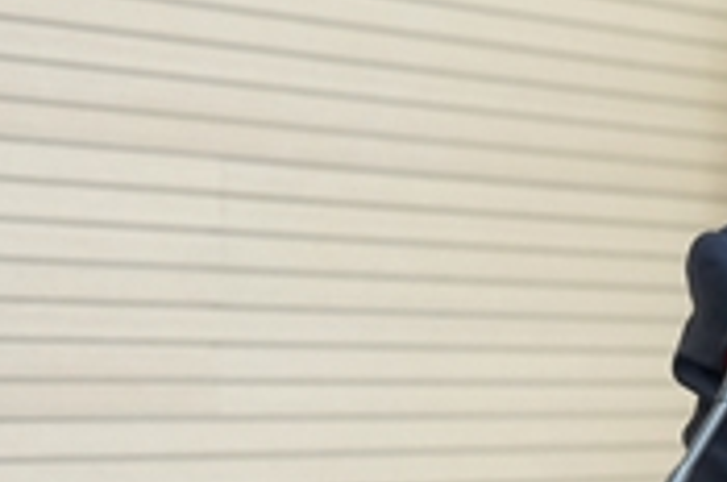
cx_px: 1180
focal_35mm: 252
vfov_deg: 5.4
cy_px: 359
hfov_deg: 8.0
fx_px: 5080
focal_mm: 55
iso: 1600
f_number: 4
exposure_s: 1/160
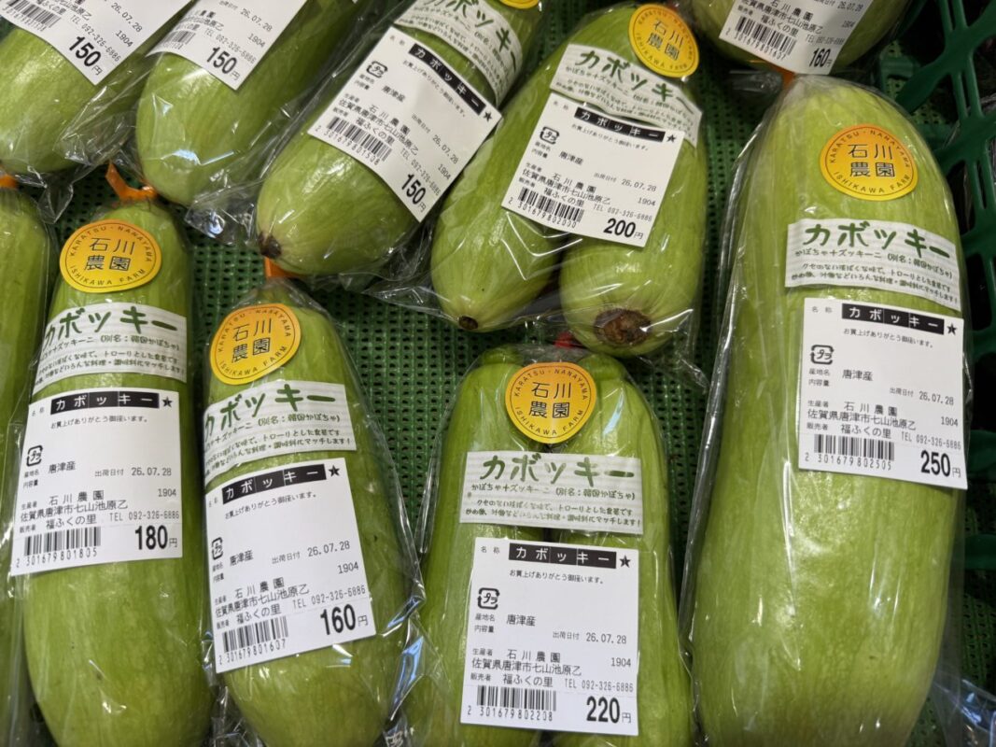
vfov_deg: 56.8
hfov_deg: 71.6
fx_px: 690
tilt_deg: -64.7
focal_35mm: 24
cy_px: 374
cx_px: 498
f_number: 1.78
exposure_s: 1/120
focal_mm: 6.76
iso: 125
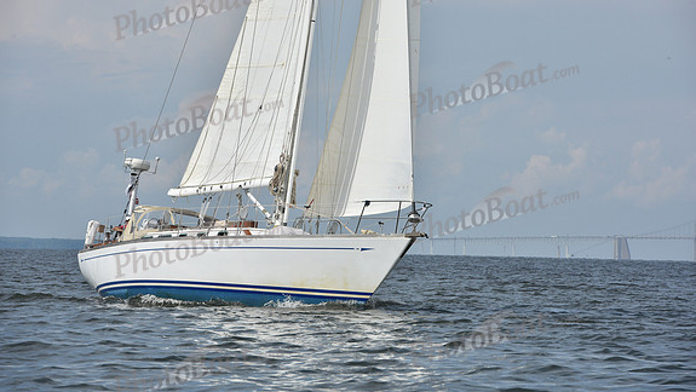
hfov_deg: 10.5
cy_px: 166
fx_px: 3803
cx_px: 347
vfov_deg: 5.9
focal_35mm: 206
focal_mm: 195
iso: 320
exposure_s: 1/1250
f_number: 11
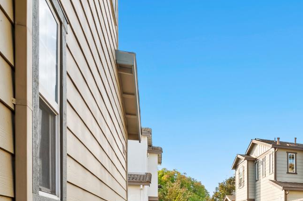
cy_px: 214
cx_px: 303
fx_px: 294
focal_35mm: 35
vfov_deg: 33.5
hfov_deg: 45.8
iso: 100
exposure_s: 1/25
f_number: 8
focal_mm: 10
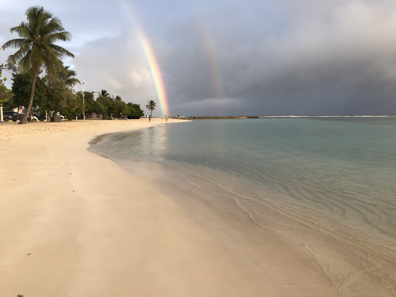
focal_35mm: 28
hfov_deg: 63.4
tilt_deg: -5.9
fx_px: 320
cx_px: 198
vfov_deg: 49.7
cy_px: 148
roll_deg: +0.9
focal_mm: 4
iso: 20
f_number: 1.8
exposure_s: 1/384
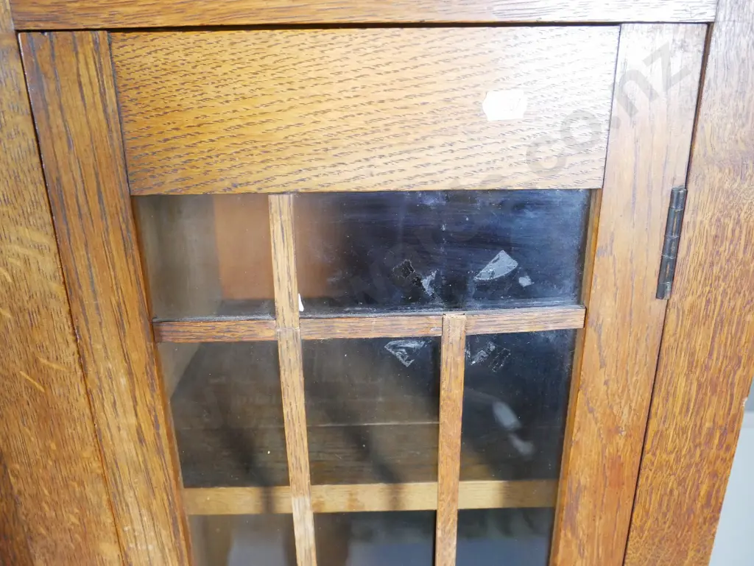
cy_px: 283
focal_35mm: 30
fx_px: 654
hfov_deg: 59.9
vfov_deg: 46.8
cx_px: 377
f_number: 5.6
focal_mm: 15
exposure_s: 1/30
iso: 3200
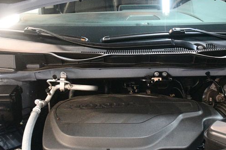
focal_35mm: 47
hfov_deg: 41.7
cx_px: 138
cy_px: 88
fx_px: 295
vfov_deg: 28.6
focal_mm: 24
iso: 9000
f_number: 3.8
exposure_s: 1/60
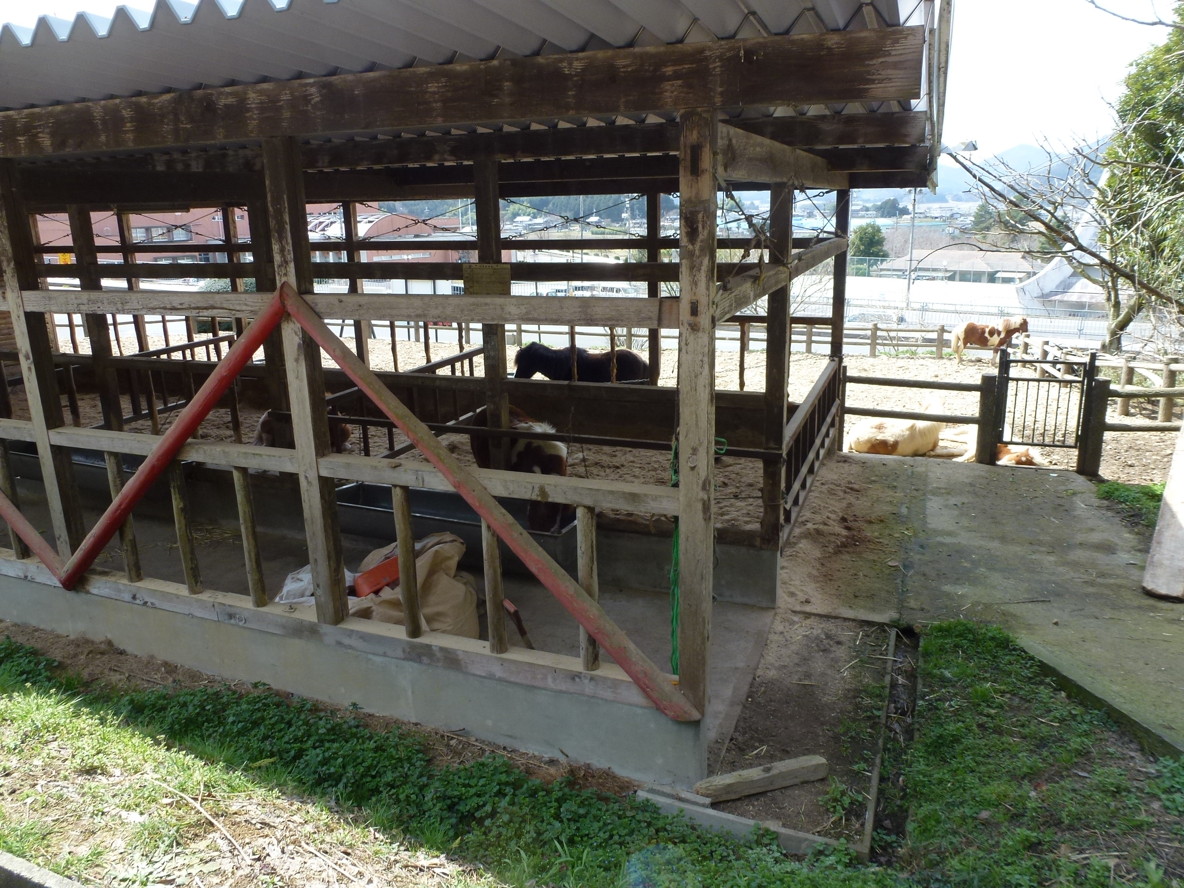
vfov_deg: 56.8
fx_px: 821
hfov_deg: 71.6
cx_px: 592
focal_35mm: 24
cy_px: 444
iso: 100
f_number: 4
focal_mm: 4.3
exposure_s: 1/160
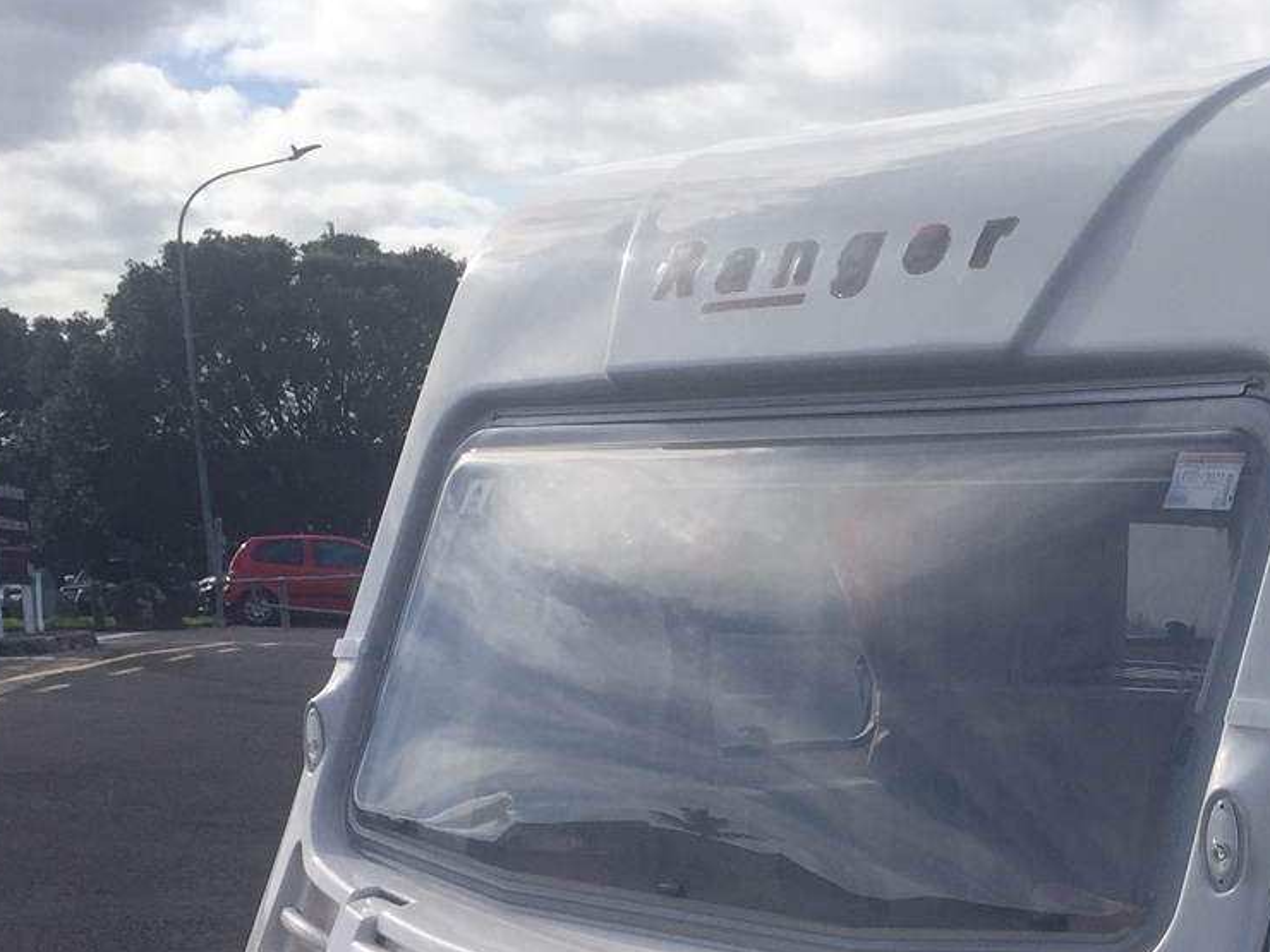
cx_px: 1157
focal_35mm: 64
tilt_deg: -8.3
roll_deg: +1.6
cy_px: 854
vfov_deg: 22.4
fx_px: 2348
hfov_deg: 29.0
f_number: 2.2
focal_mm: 4.15
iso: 32
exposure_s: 1/2475
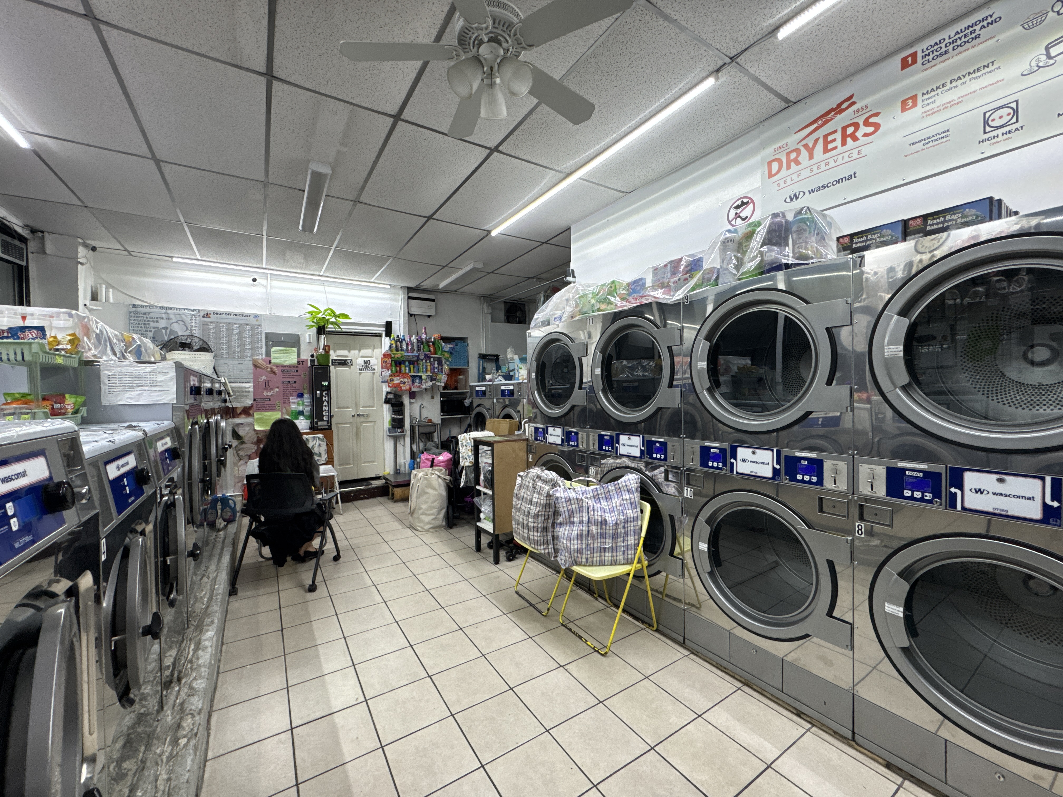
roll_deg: +0.4
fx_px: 430
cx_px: 532
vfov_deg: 85.7
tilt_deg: -0.7
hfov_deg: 102.1
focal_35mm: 14
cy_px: 398
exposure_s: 1/120
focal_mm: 2.22
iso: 250
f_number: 2.2
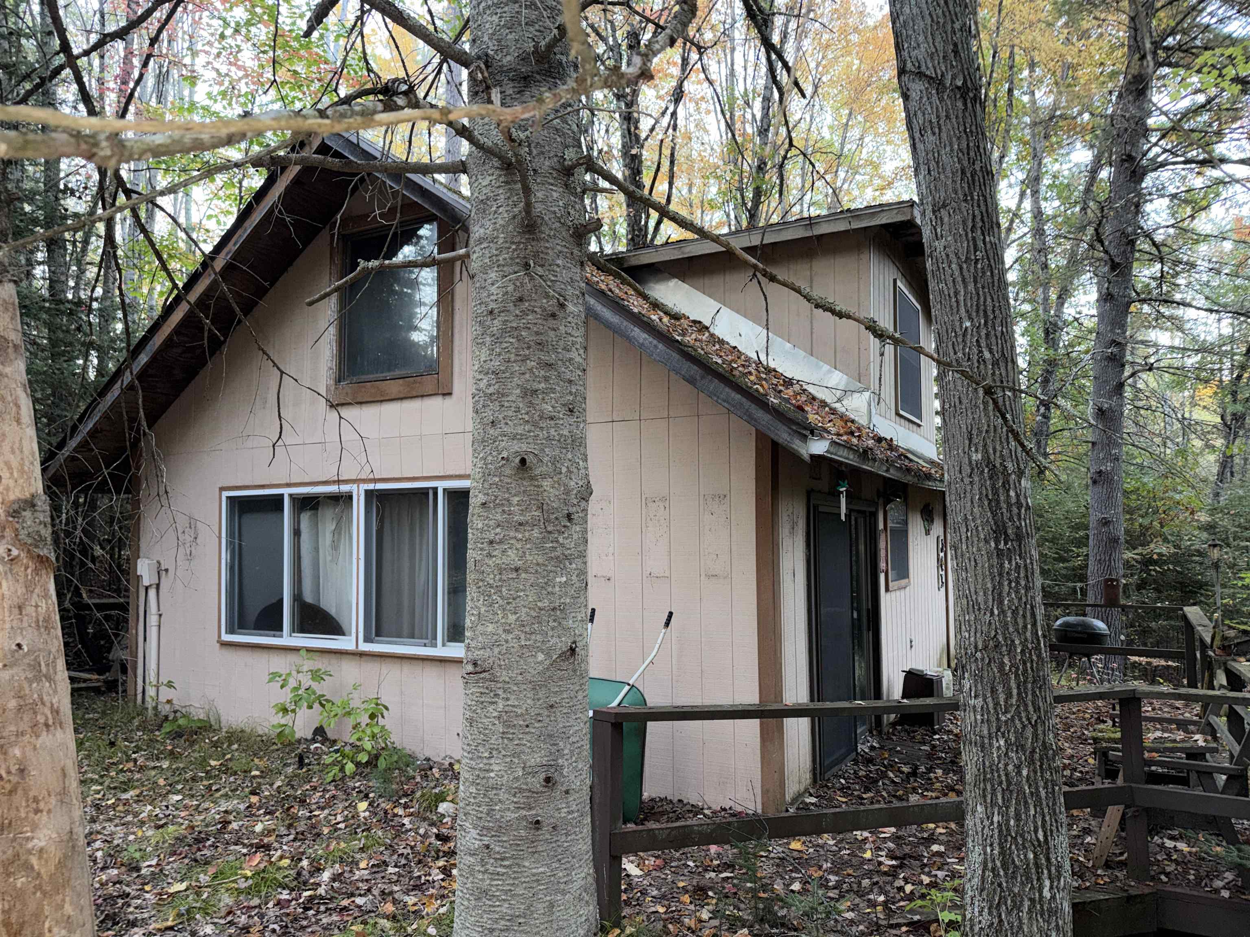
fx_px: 867
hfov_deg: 71.6
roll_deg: +0.6
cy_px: 468
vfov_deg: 56.8
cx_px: 625
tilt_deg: +2.7
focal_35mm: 24
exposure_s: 1/17
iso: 80
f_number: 1.78
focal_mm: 6.76
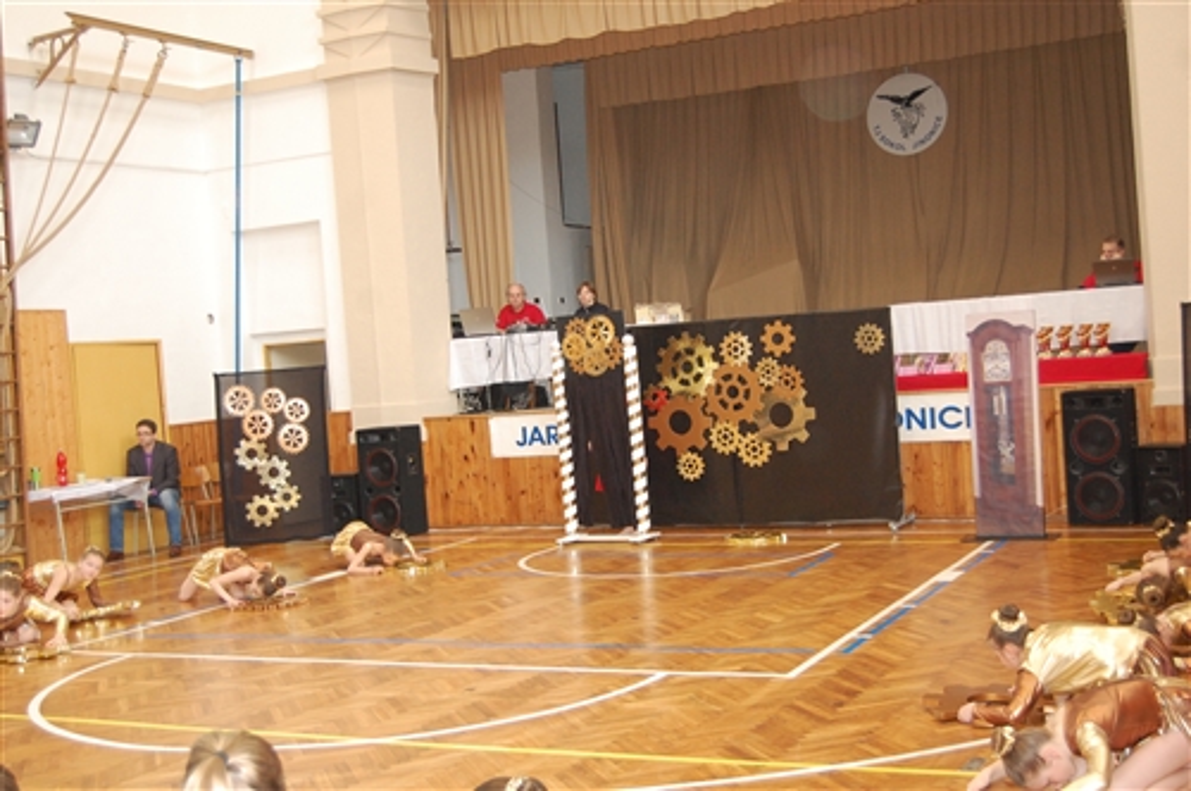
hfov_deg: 43.7
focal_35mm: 45
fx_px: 1487
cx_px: 596
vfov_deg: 29.8
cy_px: 396
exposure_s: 1/60
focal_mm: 30
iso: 1100
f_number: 4.2
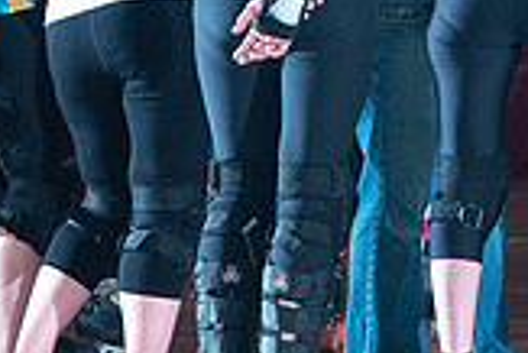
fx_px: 8338
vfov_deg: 2.4
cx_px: 541
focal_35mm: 568
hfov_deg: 3.6
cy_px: -105
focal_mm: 160
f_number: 9
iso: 1600
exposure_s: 1/160
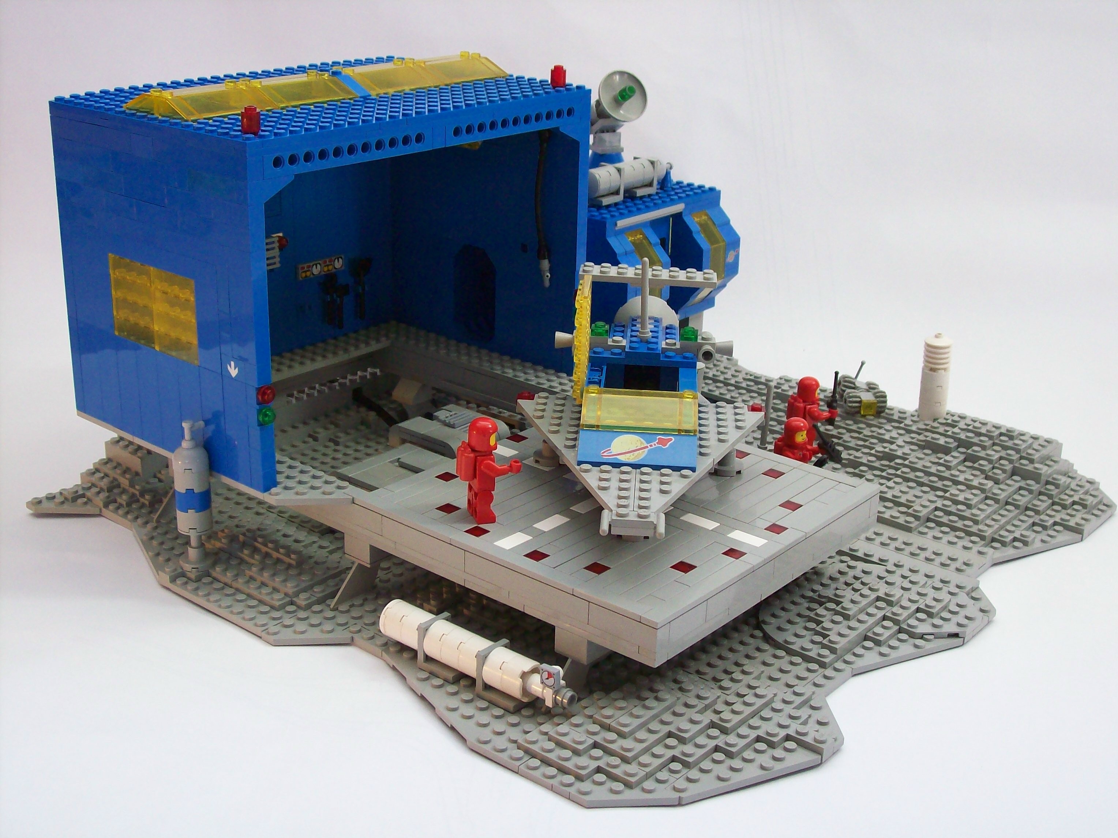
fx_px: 1453
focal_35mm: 45
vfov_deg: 32.2
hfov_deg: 42.1
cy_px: 419
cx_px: 559
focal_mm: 7.6
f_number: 3
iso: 160
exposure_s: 1/59.9
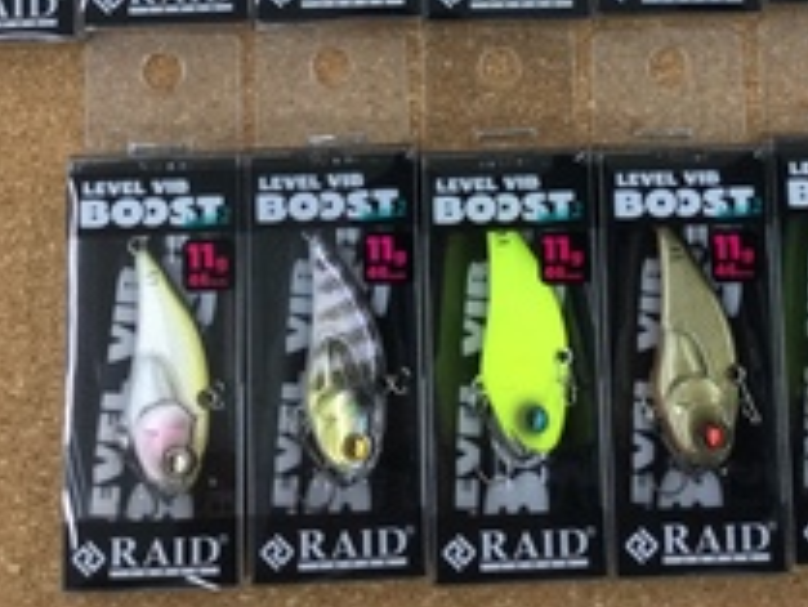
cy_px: -178
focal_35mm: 89
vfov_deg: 15.8
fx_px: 2079
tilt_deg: -81.9
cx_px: 476
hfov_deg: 22.0
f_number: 2.4
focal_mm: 3.3
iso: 50
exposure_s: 1/30
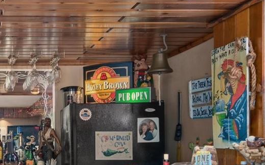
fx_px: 455
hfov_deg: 29.7
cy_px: 146
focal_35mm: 63
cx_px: -17
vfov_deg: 20.2
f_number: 8
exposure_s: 1.6
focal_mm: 20
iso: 320
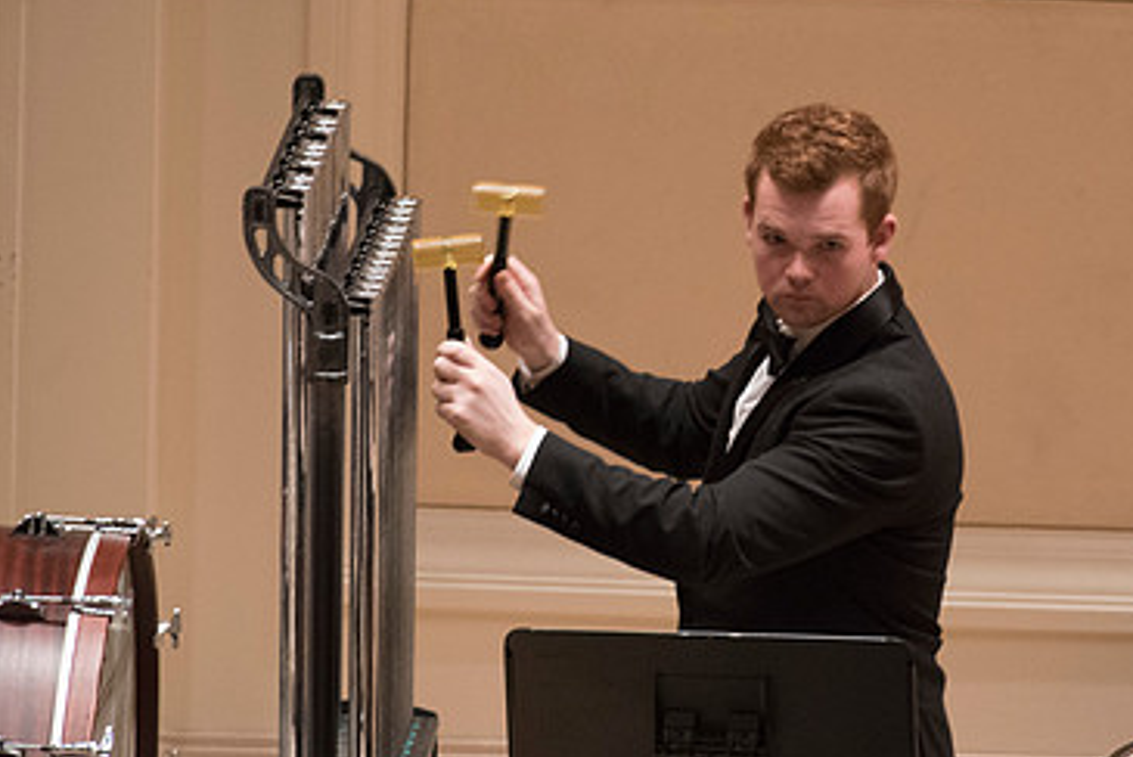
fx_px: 30016
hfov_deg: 2.2
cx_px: 739
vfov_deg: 1.4
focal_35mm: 953
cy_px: 315
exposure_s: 1/125
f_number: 5.6
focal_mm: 600
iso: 6400
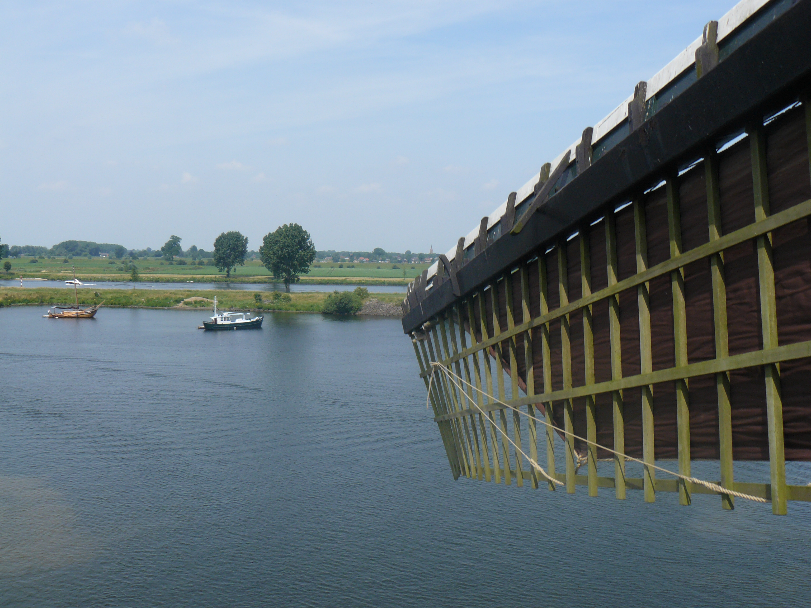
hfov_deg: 51.4
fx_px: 843
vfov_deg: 39.7
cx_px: 406
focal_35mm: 36
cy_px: 304
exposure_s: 1/400
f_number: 5.6
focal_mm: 6
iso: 100
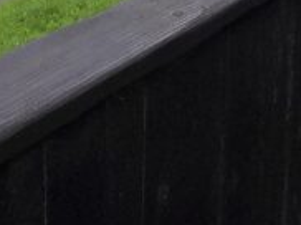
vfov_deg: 18.2
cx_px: 119
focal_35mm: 55
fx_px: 478
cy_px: -220
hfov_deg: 34.9
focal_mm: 2.2
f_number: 2.2
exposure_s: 1/1252
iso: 50
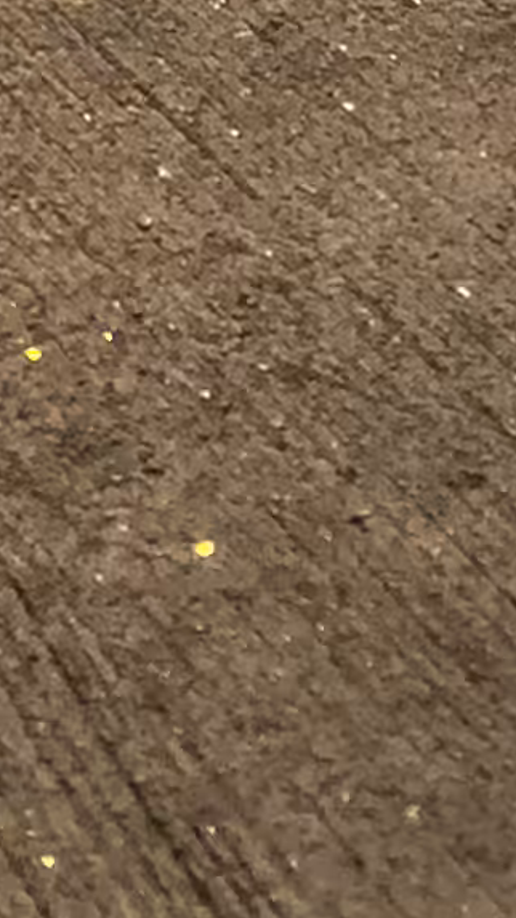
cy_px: -1405
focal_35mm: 180
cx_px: -766
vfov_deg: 10.2
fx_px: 4382
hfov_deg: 6.4
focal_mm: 4.15
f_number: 2.2
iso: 32
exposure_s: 1/900
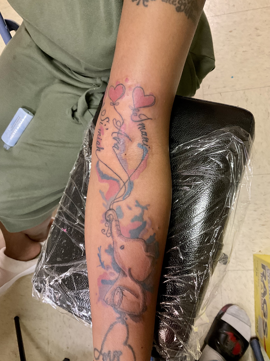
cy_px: 180
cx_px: 135
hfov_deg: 48.2
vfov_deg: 61.7
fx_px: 302
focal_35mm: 29
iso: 250
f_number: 1.8
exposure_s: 1/30
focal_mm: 3
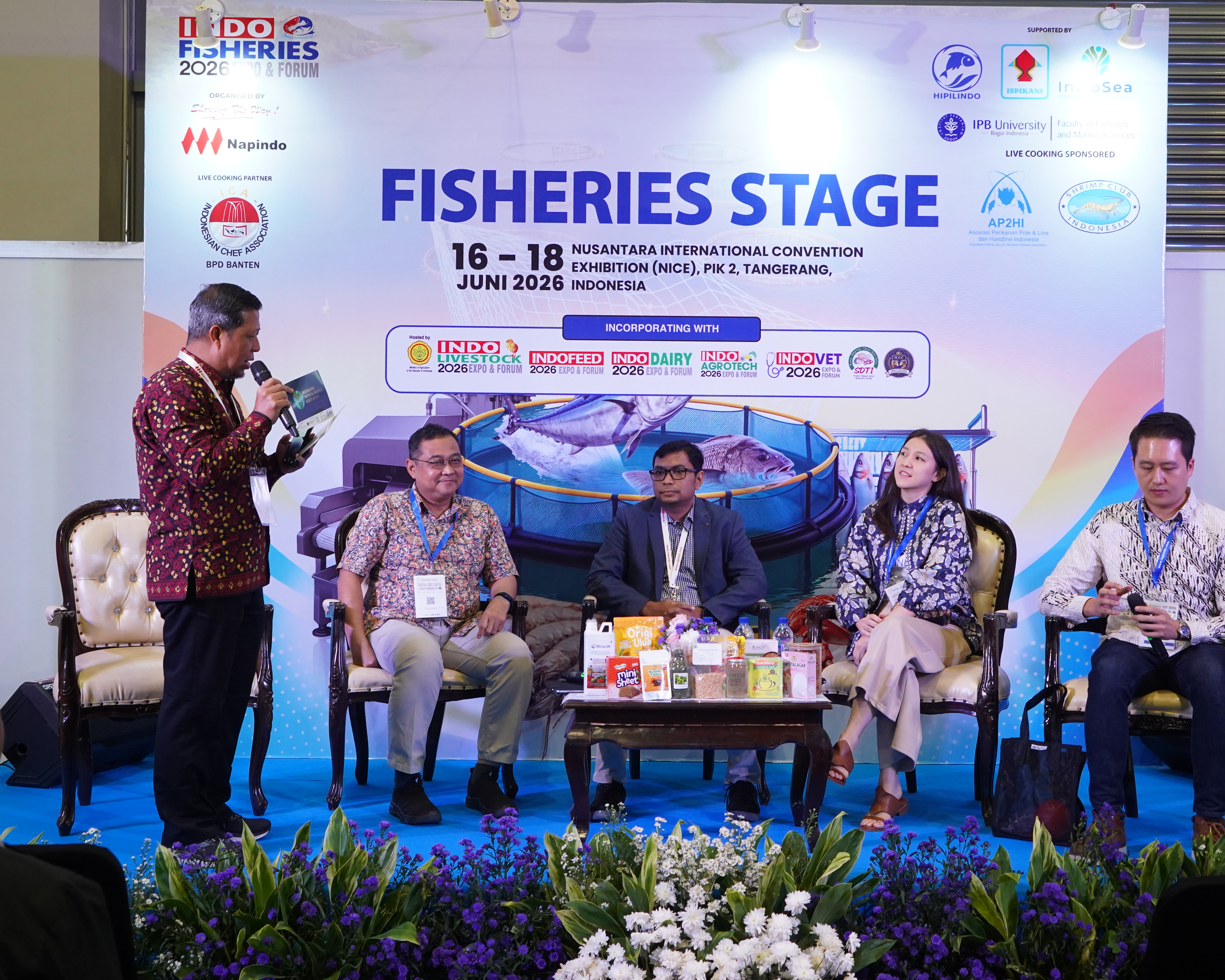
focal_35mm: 43
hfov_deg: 42.9
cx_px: 625
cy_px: 457
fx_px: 1559
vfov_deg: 34.9
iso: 2500
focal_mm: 35
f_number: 6.3
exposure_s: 1/125
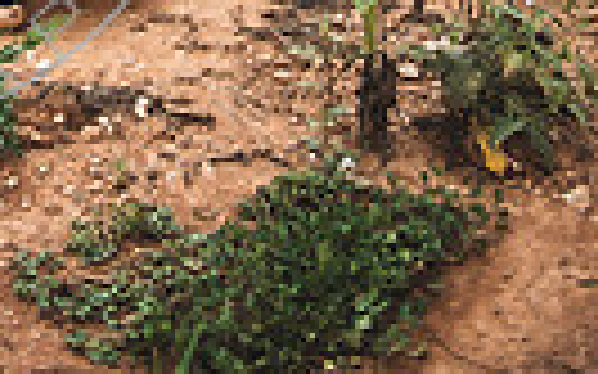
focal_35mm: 83
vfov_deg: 11.7
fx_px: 1352
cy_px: -617
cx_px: 18
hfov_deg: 24.0
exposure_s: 1/100
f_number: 2.8
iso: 320
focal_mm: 24
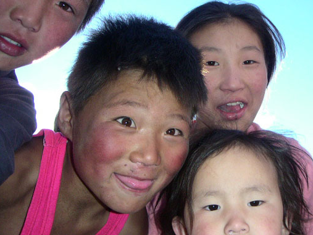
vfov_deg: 32.2
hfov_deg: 41.9
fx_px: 407
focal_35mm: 45
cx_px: 183
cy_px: 109
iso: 160
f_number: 2.8
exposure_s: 1/500
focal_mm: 6
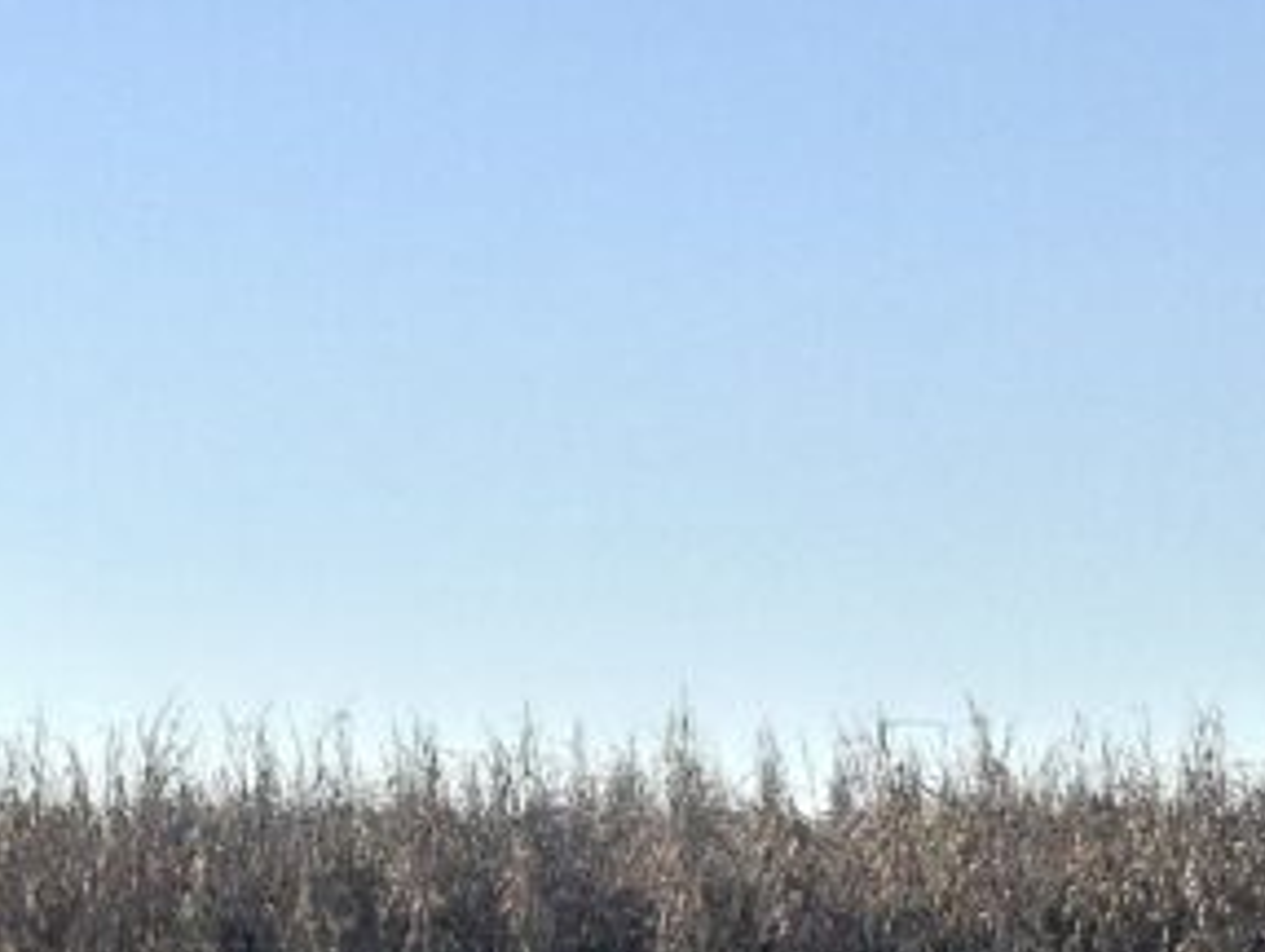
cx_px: 97
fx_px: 6257
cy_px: 912
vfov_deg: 8.7
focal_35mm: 171
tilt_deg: +1.5
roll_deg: +0.2
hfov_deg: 11.5
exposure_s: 1/7092
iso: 64
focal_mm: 6.86
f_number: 1.78
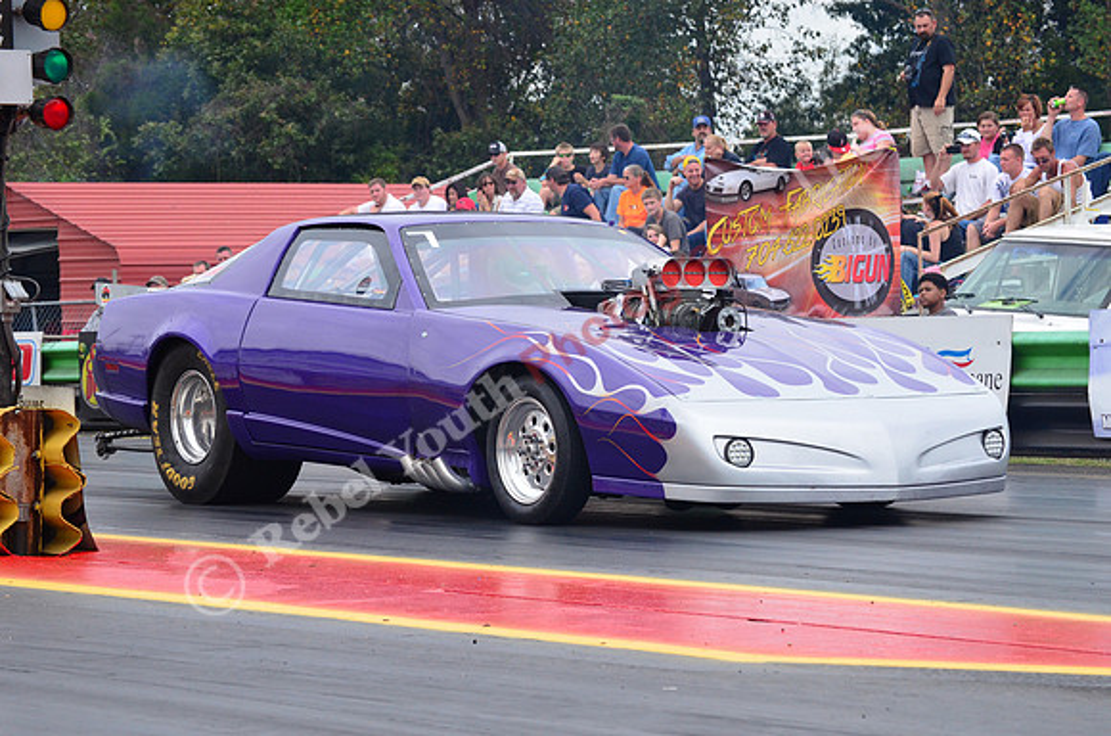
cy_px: 368
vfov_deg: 10.7
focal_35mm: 128
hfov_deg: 16.1
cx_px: 556
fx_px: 3926
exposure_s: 1/1000
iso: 1000
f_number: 8
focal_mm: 85
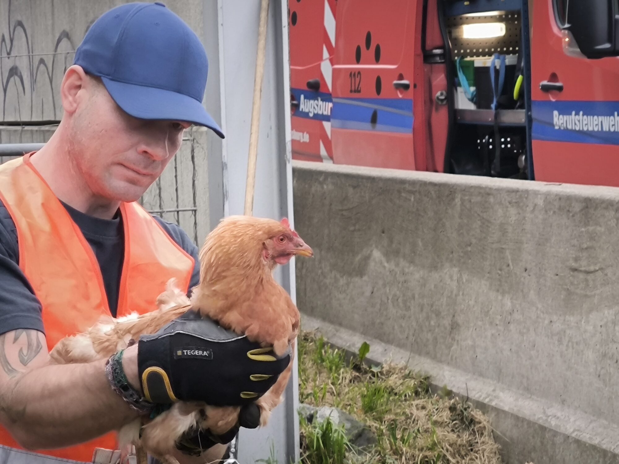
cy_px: 232
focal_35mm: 121
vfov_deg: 12.2
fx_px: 2164
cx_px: 310
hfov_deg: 16.3
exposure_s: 1/100
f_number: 1.9
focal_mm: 7.1
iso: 250
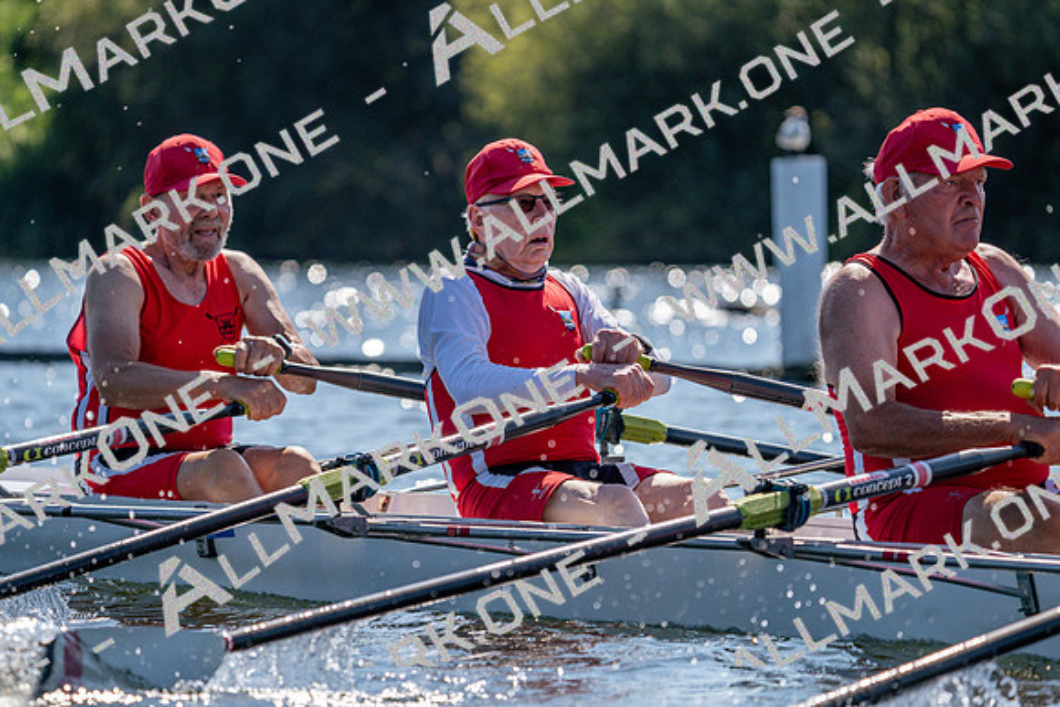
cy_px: 354
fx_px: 8423
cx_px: 530
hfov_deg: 7.2
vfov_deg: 4.8
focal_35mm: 286
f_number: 5.6
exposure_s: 1/1600
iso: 250
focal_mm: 286
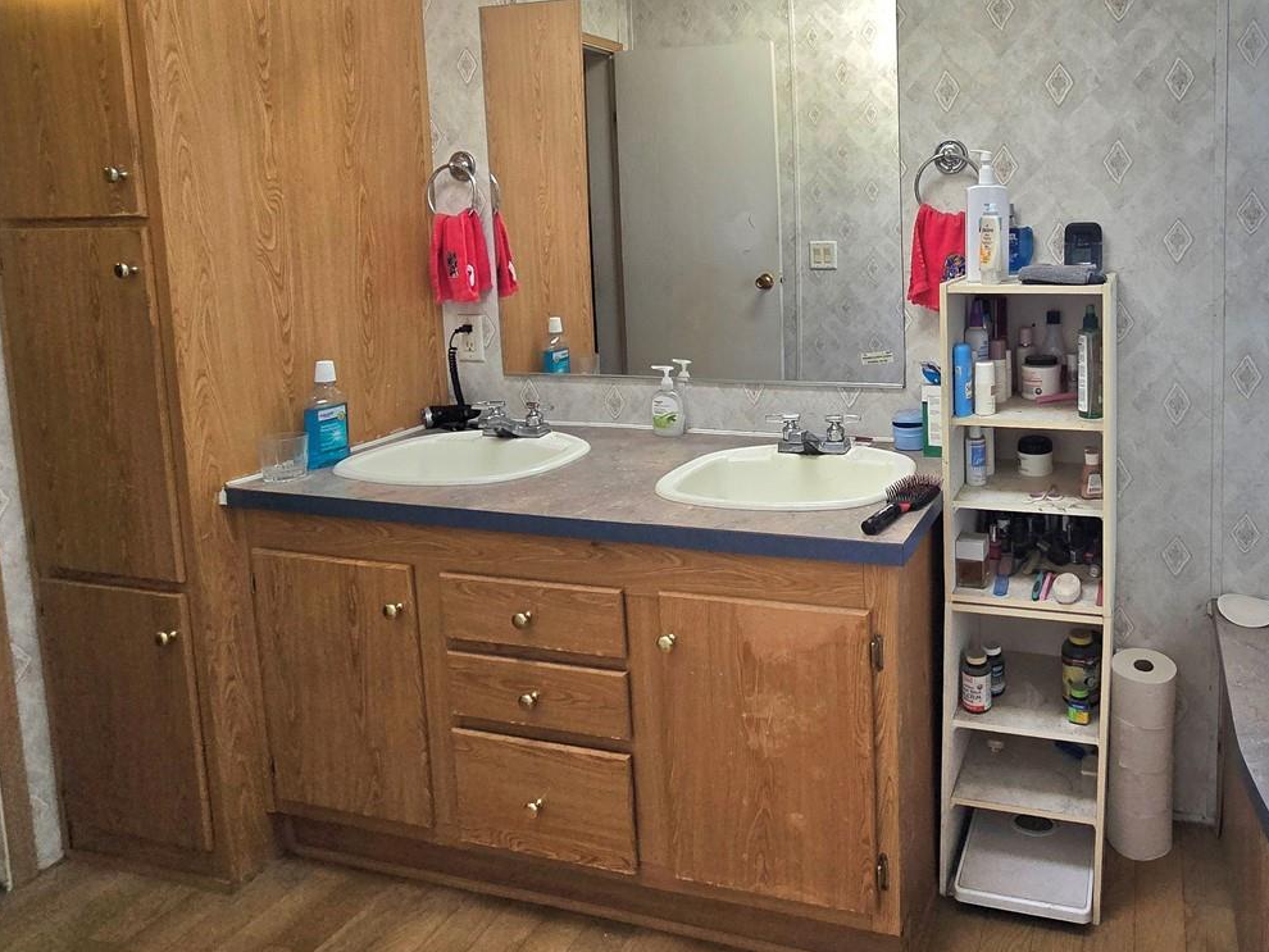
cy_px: 296
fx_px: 770
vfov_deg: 61.5
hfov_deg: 73.8
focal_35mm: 21
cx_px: 940
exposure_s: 1/120
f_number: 2.2
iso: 80
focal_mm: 2.2
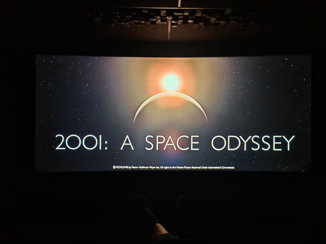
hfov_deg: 69.4
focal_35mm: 25
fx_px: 235
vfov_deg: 54.9
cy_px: 122
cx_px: 163
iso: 1250
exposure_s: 1/33
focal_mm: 5.3
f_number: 1.9
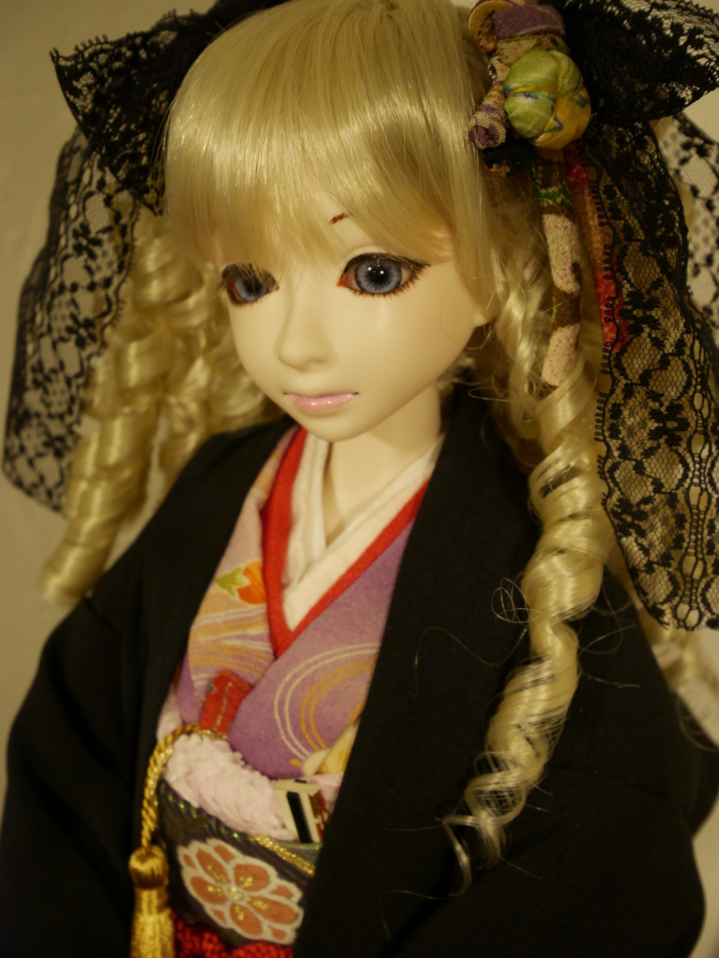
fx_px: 1771
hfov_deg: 22.9
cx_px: 360
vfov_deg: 30.3
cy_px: 479
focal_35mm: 64
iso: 800
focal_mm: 32
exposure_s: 1/100
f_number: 5.6
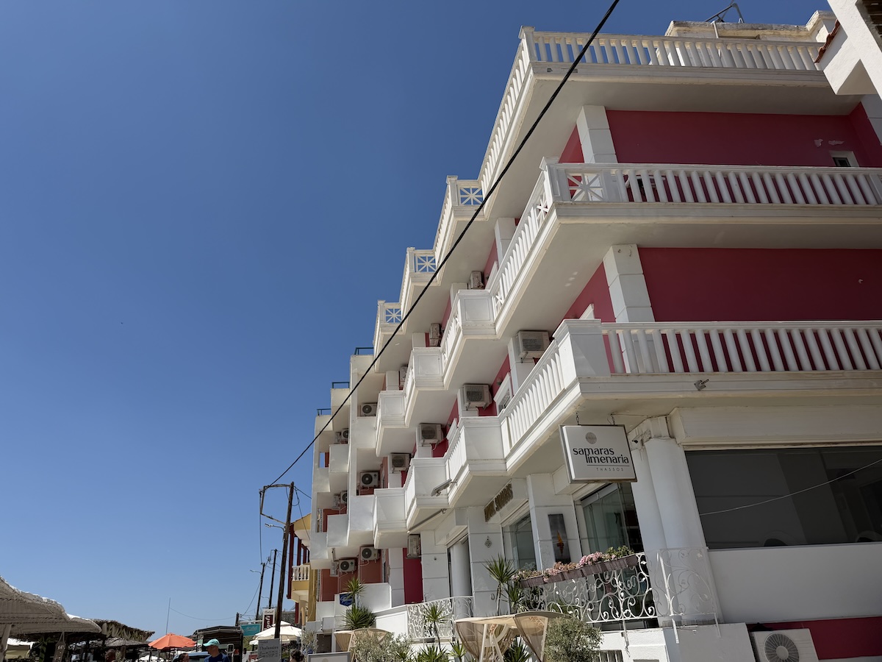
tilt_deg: +25.5
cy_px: 331
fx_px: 612
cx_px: 441
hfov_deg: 71.6
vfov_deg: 56.8
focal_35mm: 24
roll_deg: +4.7
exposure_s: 1/8130
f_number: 1.78
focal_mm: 6.76
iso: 80
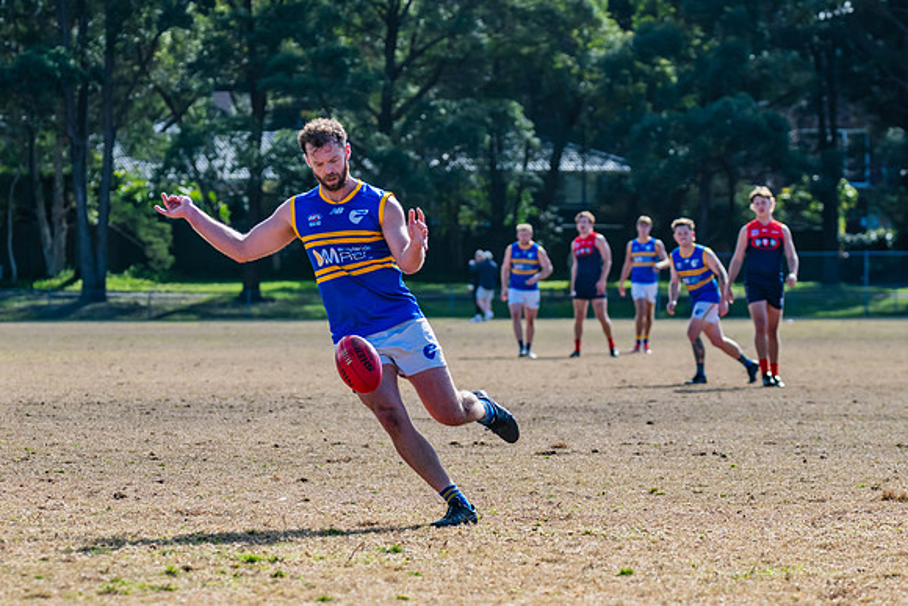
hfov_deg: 9.2
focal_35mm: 224
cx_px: 402
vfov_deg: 6.1
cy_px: 308
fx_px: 5641
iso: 640
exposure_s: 1/1600
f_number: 7.1
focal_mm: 190
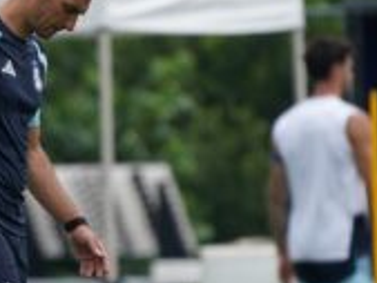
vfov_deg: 1.1
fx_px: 14234
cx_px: -47
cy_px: 178
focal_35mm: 1306
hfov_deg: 1.5
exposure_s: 1/1000
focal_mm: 547
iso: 320
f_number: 6.3
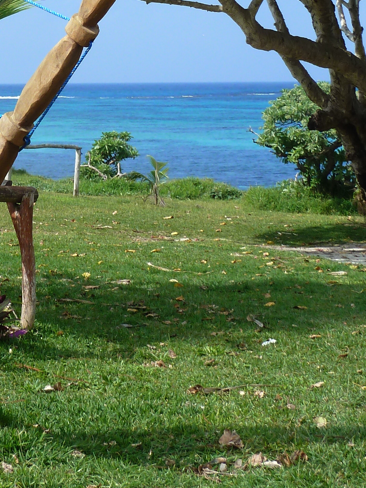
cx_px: 9
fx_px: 1523
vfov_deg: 17.5
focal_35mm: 108
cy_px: -67
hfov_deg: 13.5
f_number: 4
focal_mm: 7.3
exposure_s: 1/400
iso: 80
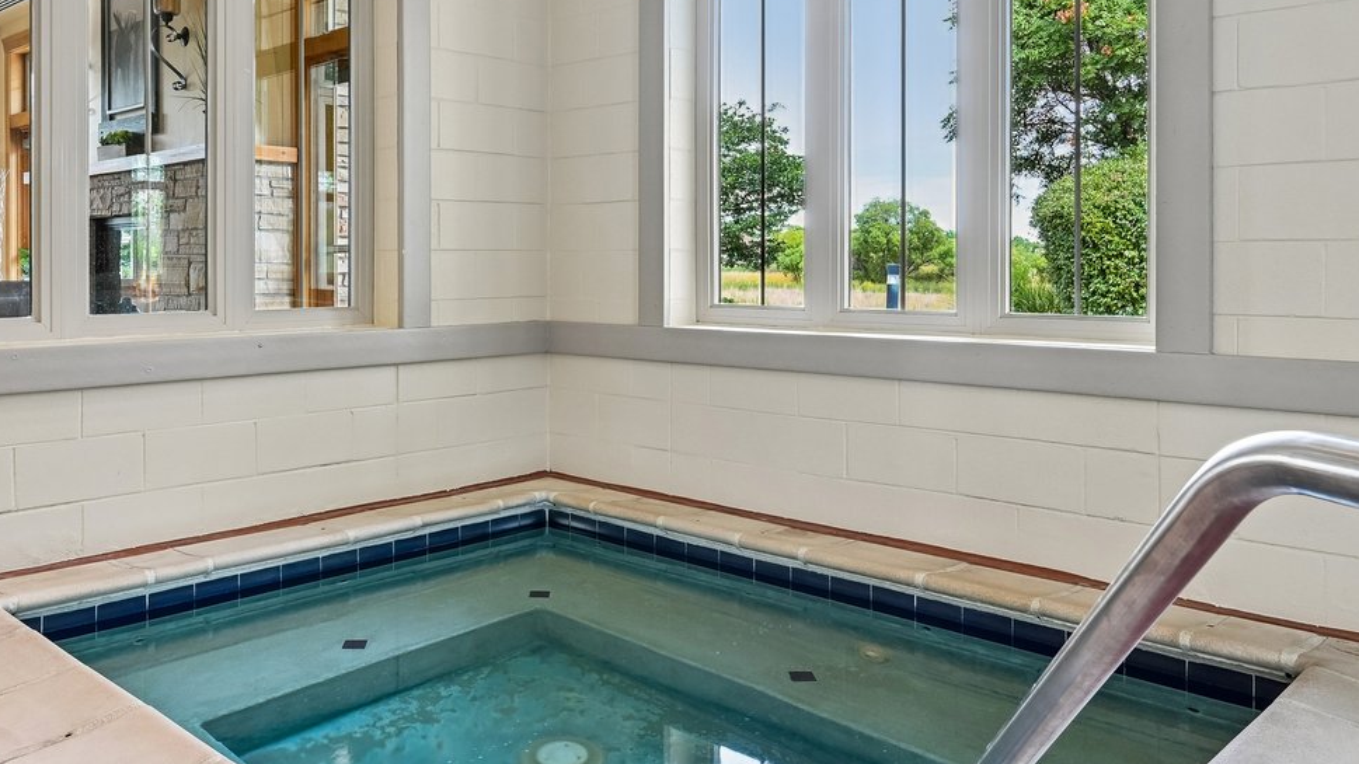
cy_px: 263
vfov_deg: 37.4
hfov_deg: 62.2
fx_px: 1117
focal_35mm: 31
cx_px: 567
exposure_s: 1/15
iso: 360
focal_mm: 14
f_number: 8
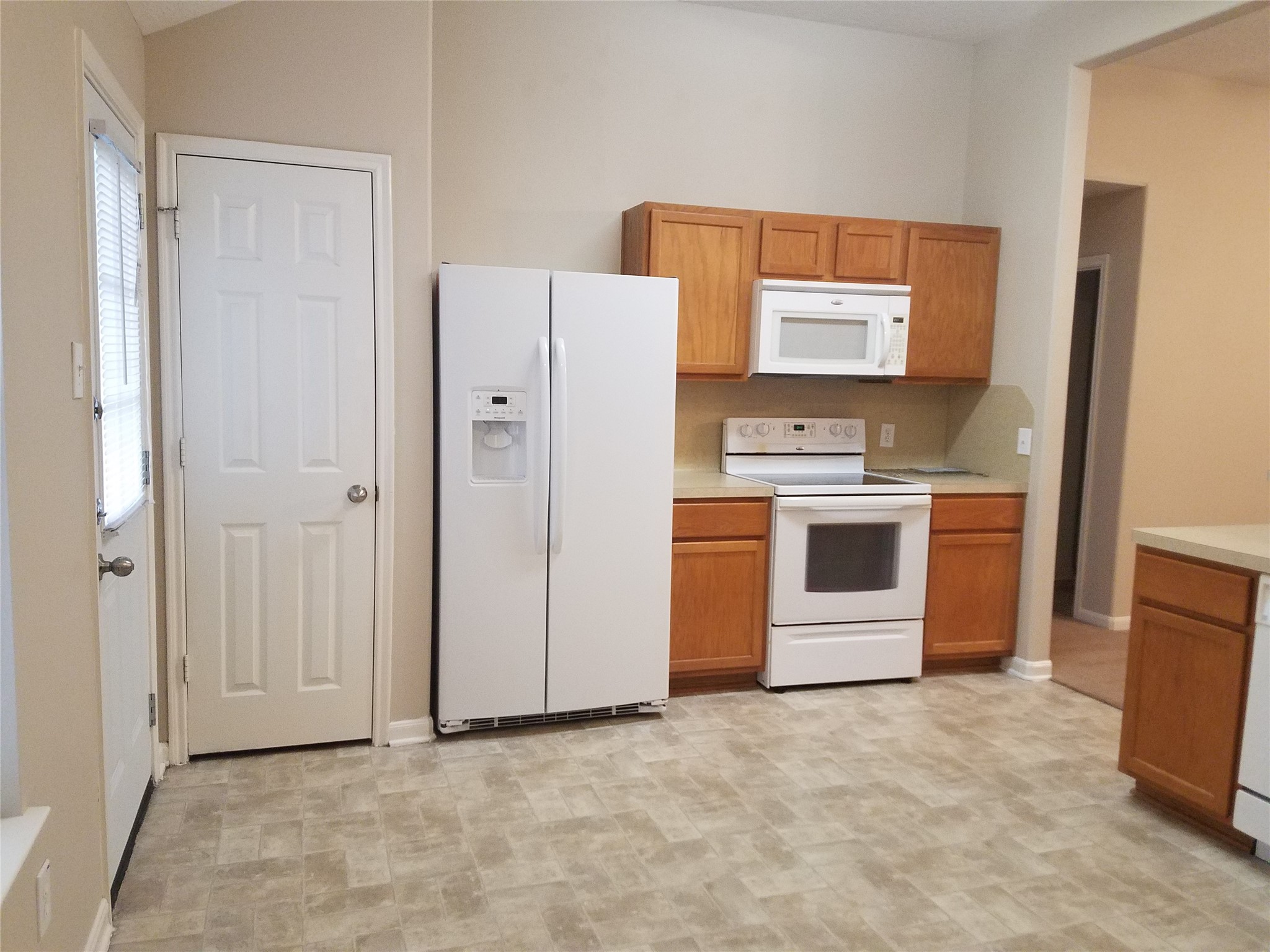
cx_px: 635
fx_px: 954
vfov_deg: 53.1
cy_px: 476
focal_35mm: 26
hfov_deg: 67.3
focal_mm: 4.2
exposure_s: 1/40
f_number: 1.7
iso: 200
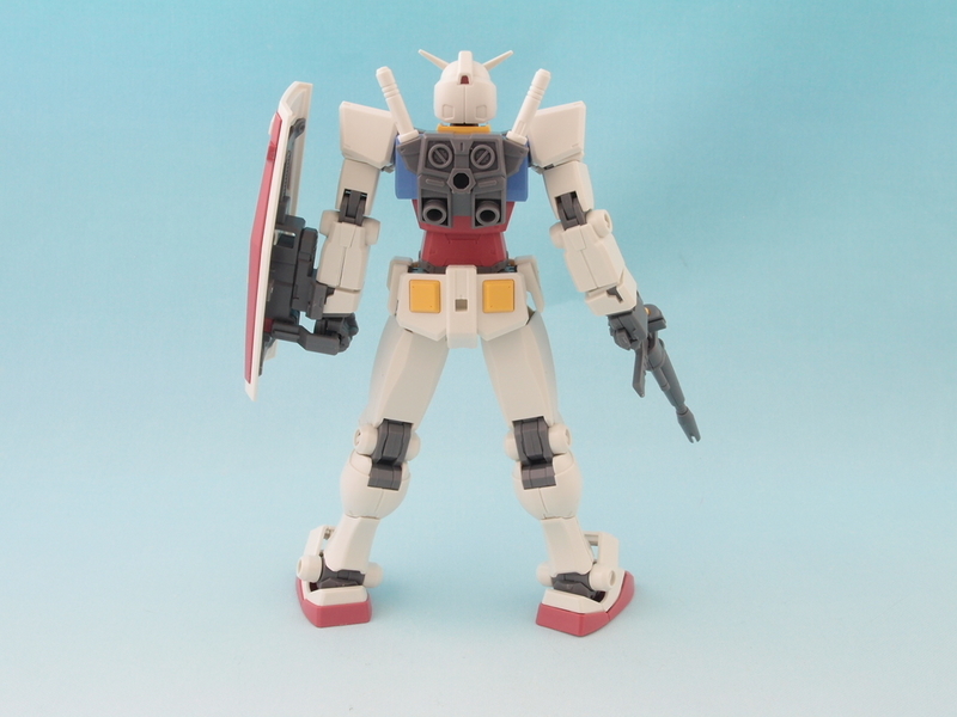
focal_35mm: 38
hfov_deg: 49.0
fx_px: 1051
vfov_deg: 37.7
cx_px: 478
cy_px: 358
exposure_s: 1/1.3
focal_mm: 8.16
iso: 100
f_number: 8
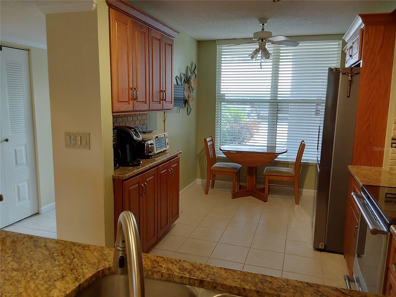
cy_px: 148
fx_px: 320
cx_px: 198
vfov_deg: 49.7
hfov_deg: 63.4
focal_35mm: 28
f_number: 1.9
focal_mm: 2.91
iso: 80
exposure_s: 1/60
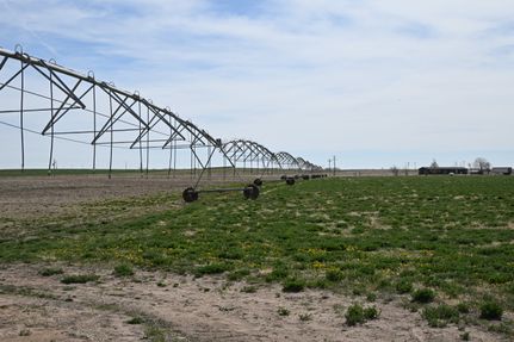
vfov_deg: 24.4
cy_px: 171
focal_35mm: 56
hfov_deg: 36.0
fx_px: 792
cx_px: 257
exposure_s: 1/500
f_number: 9
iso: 100
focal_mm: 37
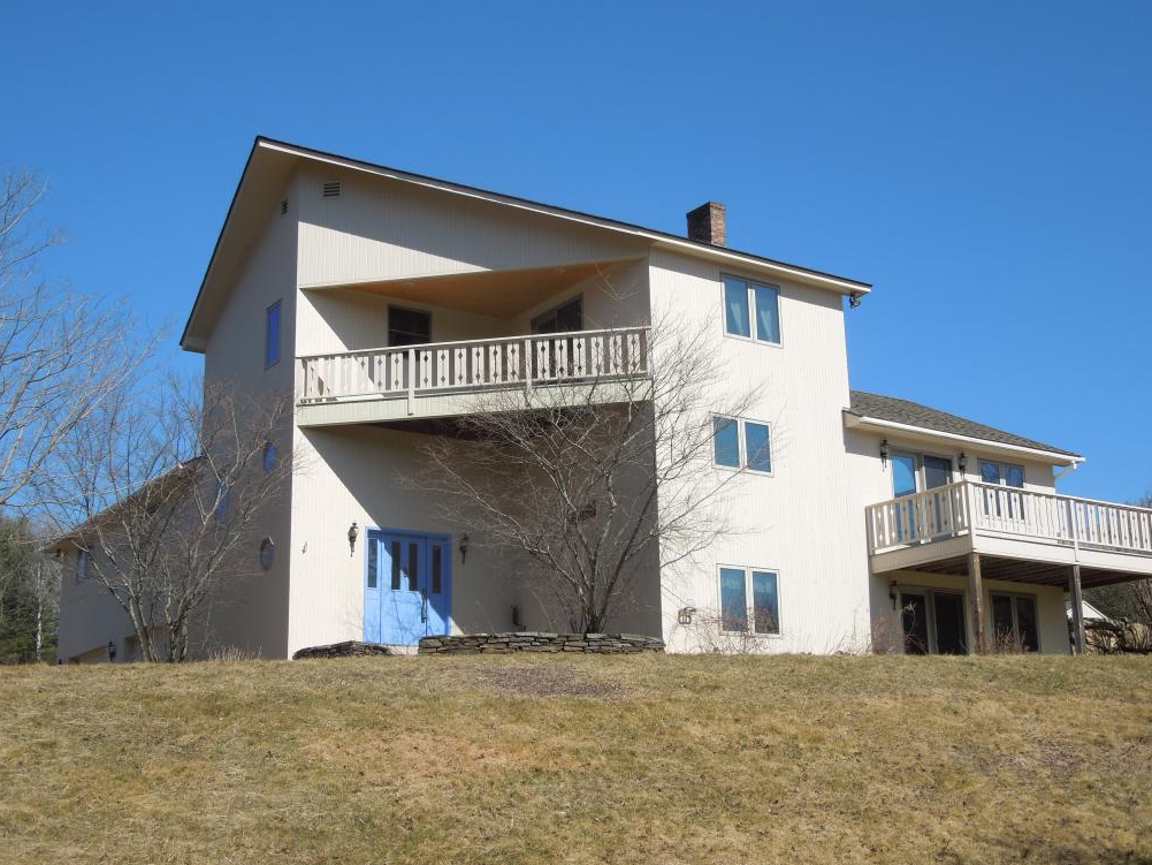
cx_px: 575
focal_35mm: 44
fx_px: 1464
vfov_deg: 32.9
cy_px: 440
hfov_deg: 42.9
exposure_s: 1/250
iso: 100
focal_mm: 7.8
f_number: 7.8
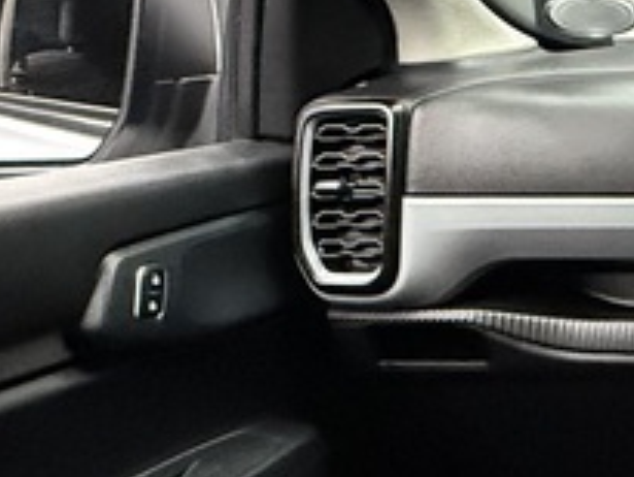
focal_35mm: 70
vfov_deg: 21.0
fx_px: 1283
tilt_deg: -9.9
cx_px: 1181
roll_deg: +0.2
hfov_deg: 19.5
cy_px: 183
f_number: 2.2
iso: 800
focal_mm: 2.22
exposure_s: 1/60
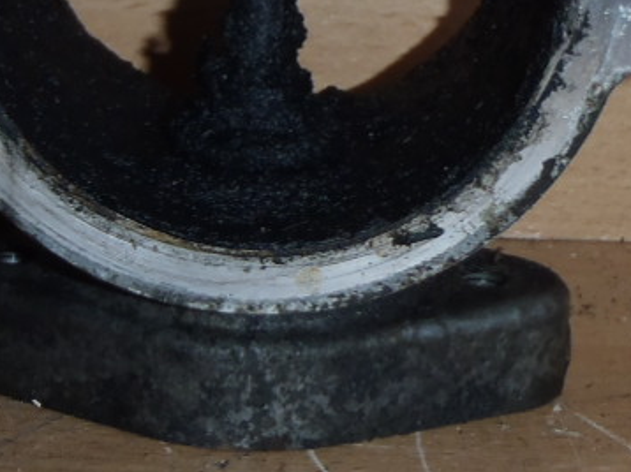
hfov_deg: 14.5
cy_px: -132
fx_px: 2477
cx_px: 328
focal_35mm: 136
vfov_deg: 10.7
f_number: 4.6
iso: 100
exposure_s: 1/40
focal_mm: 6.83
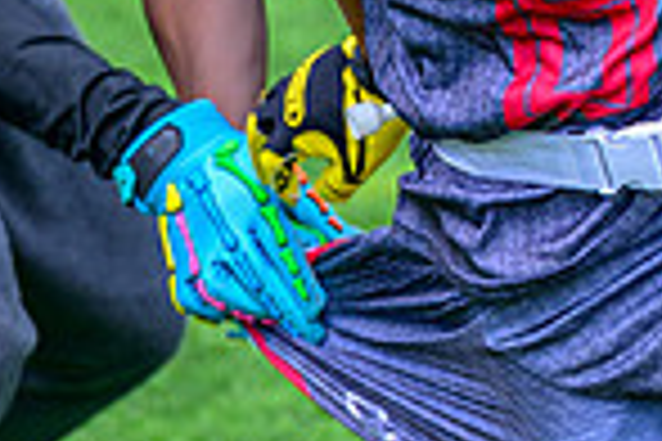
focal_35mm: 444
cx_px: 661
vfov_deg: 3.1
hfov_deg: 4.6
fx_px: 8164
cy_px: -328
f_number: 3.2
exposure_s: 1/800
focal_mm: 86
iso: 100
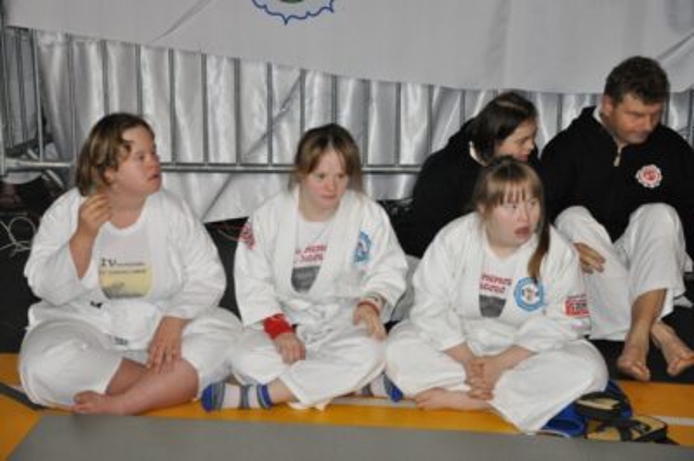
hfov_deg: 27.0
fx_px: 1445
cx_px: 347
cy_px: 230
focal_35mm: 75
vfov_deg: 18.2
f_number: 5
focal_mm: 50
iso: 2000
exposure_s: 1/60
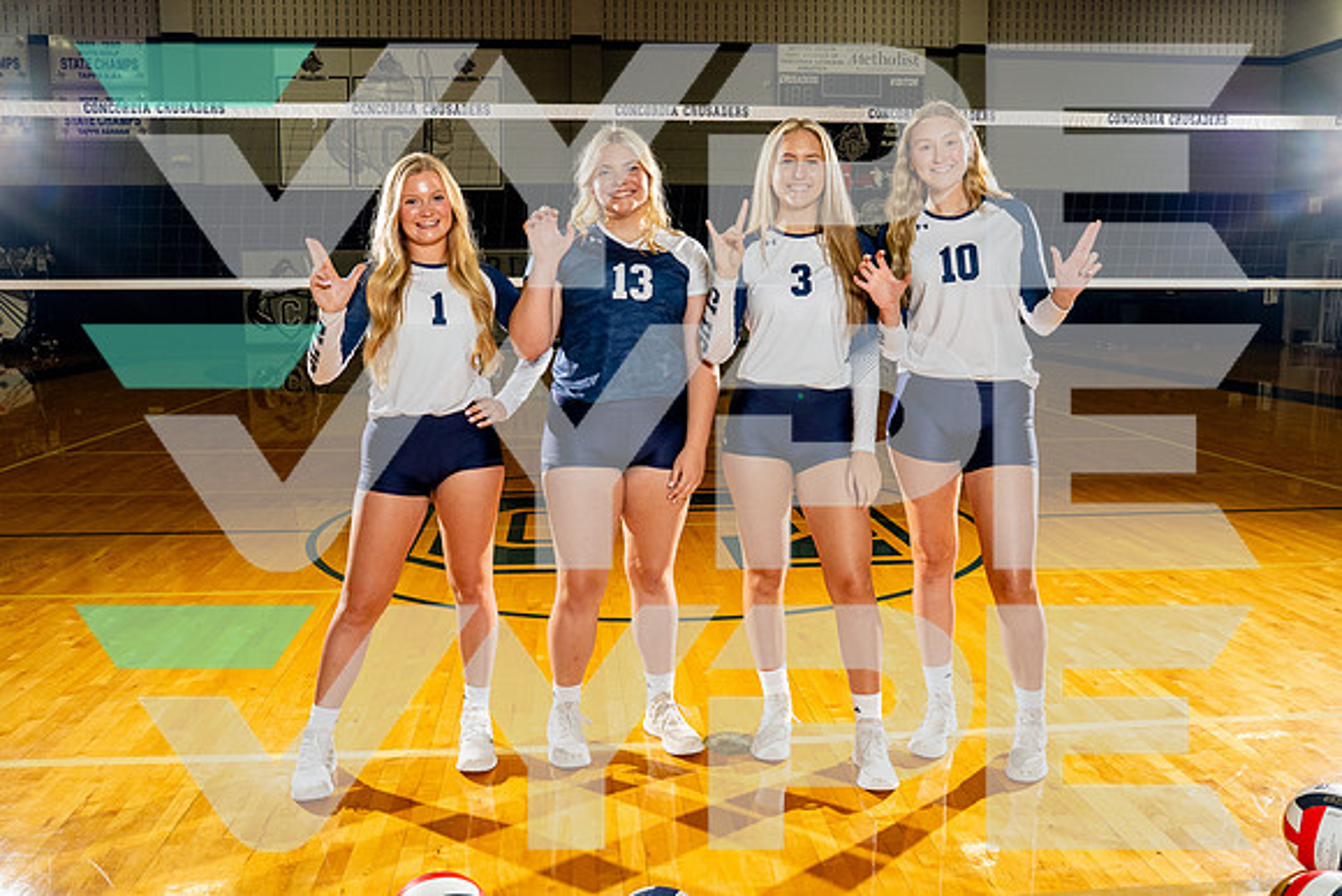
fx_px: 1142
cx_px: 666
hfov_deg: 60.9
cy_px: 442
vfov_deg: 42.8
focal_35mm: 31
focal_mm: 29
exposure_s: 1/250
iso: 1600
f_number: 8
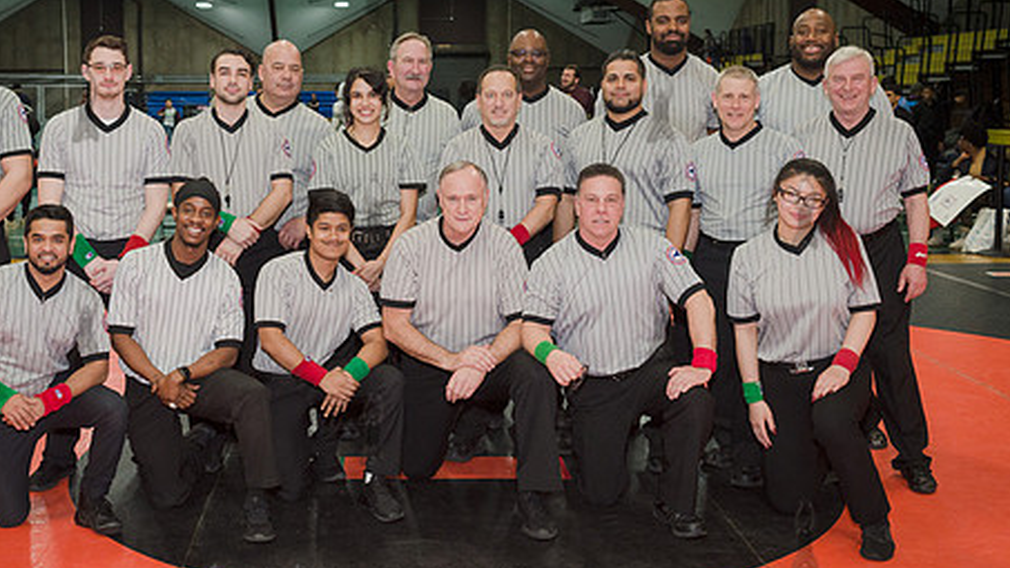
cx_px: 372
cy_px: 210
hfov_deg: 43.3
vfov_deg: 25.4
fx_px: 1259
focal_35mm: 47
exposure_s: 1/160
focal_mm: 35
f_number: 5.6
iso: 1600
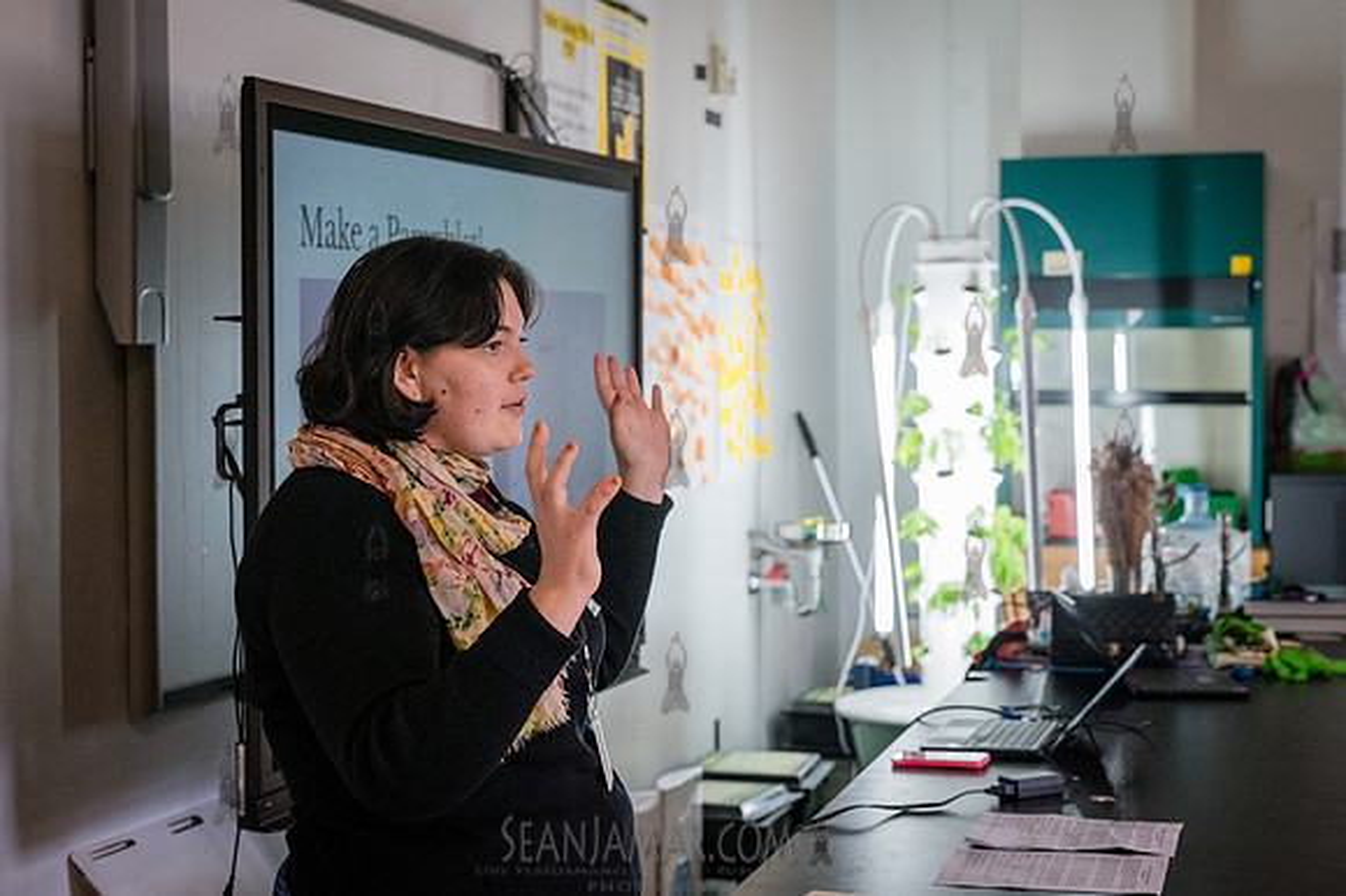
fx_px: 2212
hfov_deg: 33.8
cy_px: 448
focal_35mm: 59
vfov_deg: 22.9
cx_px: 673
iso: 6400
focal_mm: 56
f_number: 5
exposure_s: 1/800
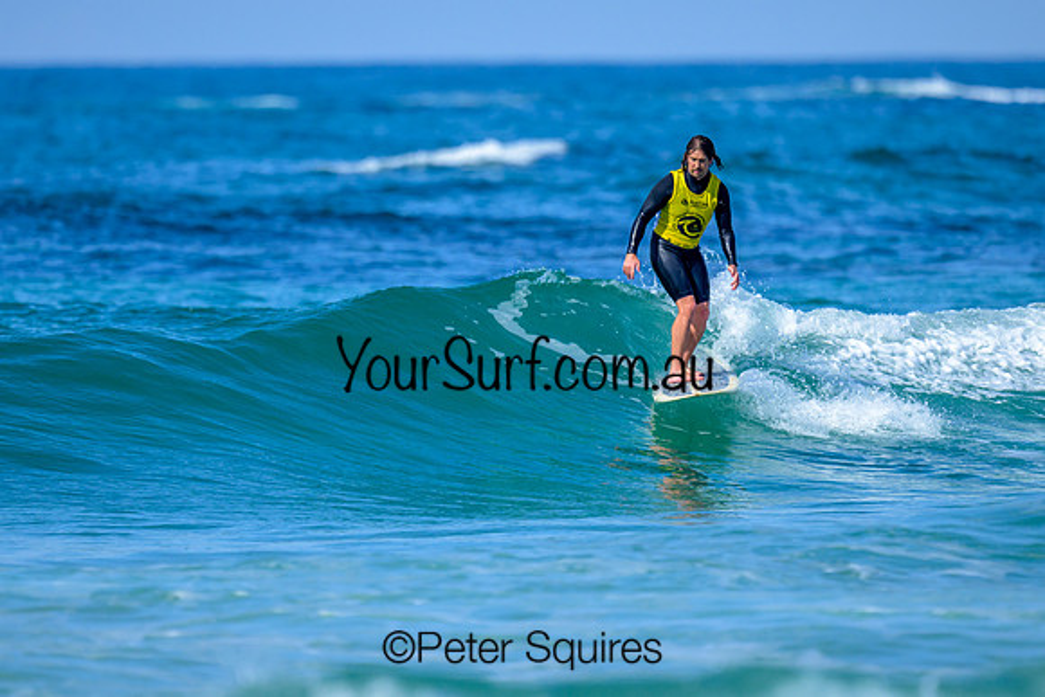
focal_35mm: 1100
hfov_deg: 1.9
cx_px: 495
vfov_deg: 1.3
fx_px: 31936
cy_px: 334
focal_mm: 800
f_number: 6.3
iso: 280
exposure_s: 1/2000
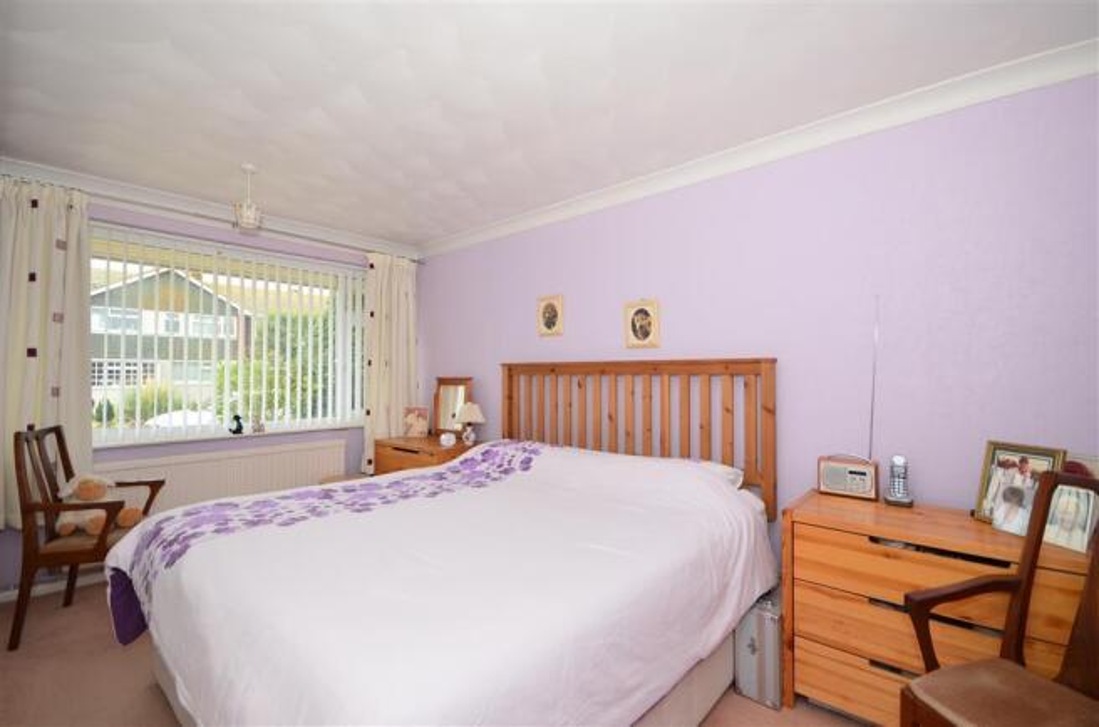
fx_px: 457
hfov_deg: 100.5
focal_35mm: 15
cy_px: 364
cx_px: 550
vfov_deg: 77.0
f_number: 6.3
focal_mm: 10
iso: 200
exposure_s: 1/160
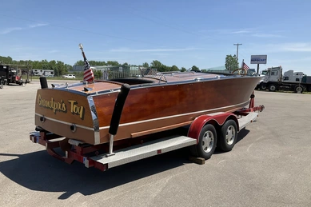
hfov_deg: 60.3
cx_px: 157
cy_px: 102
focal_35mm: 31
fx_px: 268
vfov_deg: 42.3
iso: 25
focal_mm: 3
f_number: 1.8
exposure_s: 1/2141
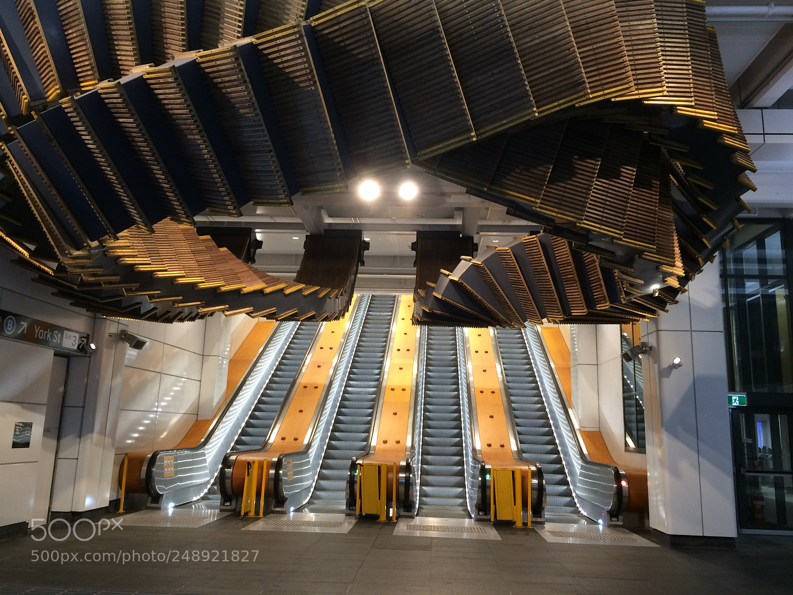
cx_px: 396
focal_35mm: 29
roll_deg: -2.6
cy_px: 298
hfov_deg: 61.7
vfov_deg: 48.2
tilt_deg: +12.4
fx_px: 664
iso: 125
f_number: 2.2
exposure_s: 1/33
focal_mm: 4.15
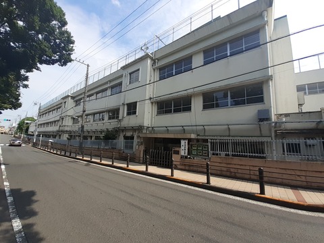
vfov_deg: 89.9
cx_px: 162
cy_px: 122
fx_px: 122
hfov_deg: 106.2
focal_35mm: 13
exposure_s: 1/1126
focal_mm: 1.13
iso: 100
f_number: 2.2
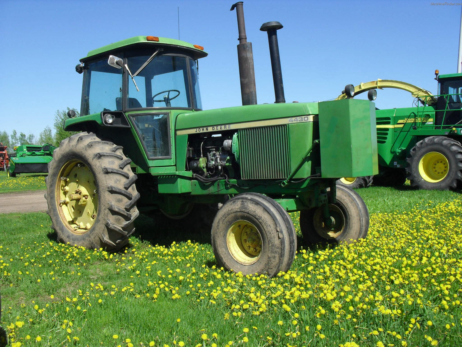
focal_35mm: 35
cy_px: 174
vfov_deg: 40.7
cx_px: 231
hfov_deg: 52.6
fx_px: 467
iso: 100
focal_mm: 6.3
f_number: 8.4
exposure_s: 1/180
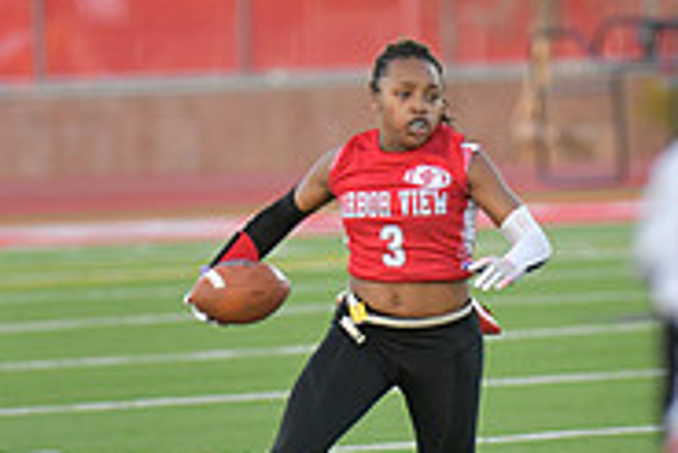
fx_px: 11591
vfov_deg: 2.2
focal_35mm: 615
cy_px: 245
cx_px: 538
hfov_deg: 3.3
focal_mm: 195
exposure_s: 1/3200
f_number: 2.8
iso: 1600
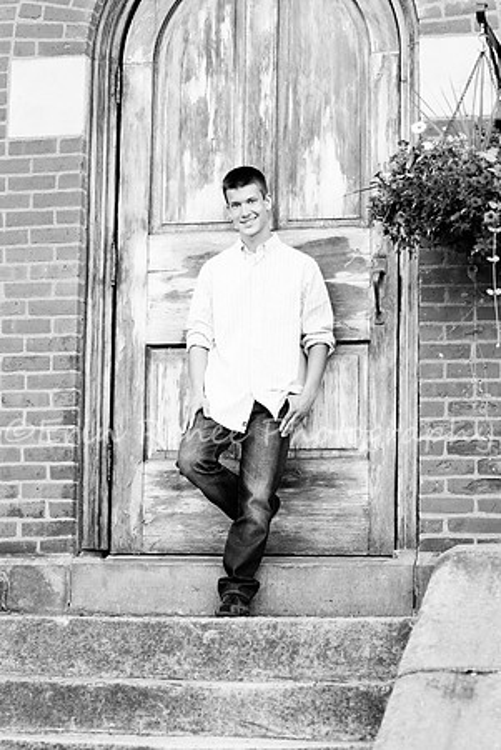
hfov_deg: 13.1
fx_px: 2187
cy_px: 375
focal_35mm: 105
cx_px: 250
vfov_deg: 19.4
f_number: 3.2
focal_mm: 70
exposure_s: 1/160
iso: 400
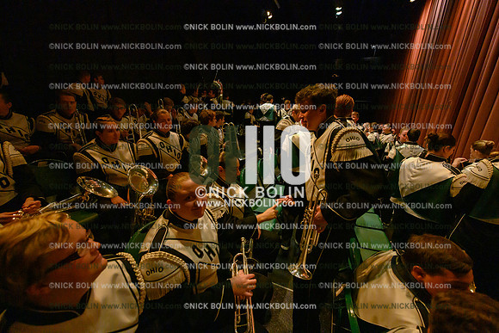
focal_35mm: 14
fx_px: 194
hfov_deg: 104.2
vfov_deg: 81.2
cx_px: 250
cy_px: 166
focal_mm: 14
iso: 25600
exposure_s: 1/160
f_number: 4
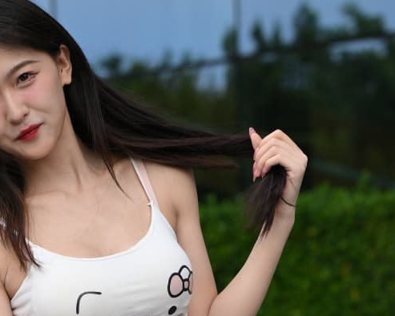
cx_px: -14
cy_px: 547
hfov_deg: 6.9
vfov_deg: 5.4
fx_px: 3284
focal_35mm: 281
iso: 360
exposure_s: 1/640
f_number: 4.5
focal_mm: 82
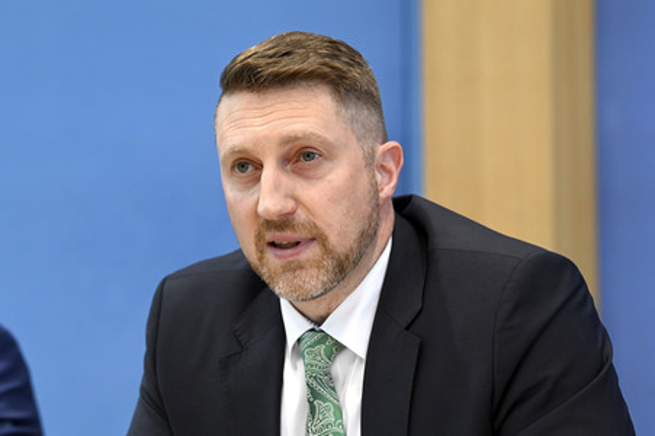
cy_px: 218
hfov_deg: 15.2
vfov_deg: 10.1
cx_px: 328
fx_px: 2454
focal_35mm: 135
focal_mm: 135
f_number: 5
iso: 3200
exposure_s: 1/800
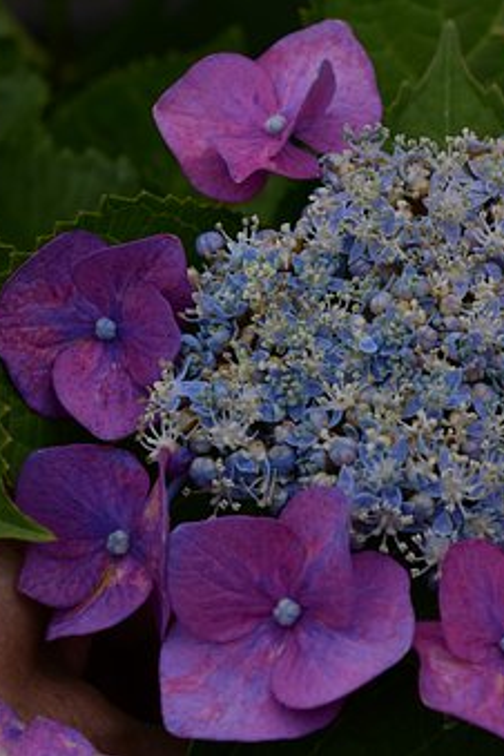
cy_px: 378
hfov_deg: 10.0
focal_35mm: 136
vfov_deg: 15.1
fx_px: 2856
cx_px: 466
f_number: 8
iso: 200
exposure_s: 1/500
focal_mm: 60
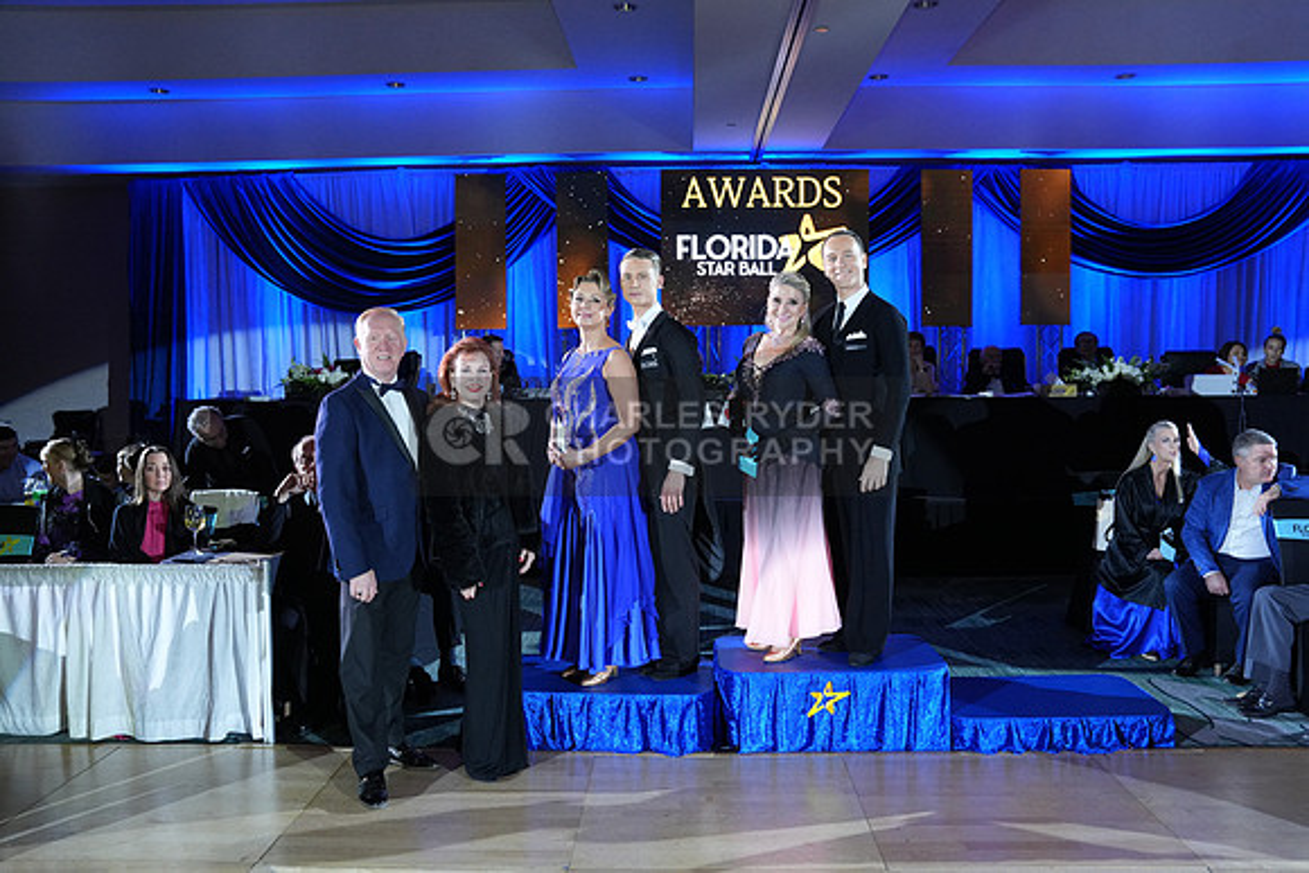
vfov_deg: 44.3
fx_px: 1073
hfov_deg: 62.8
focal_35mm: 30
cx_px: 654
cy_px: 436
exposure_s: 1/200
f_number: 5
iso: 2000
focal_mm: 29.5
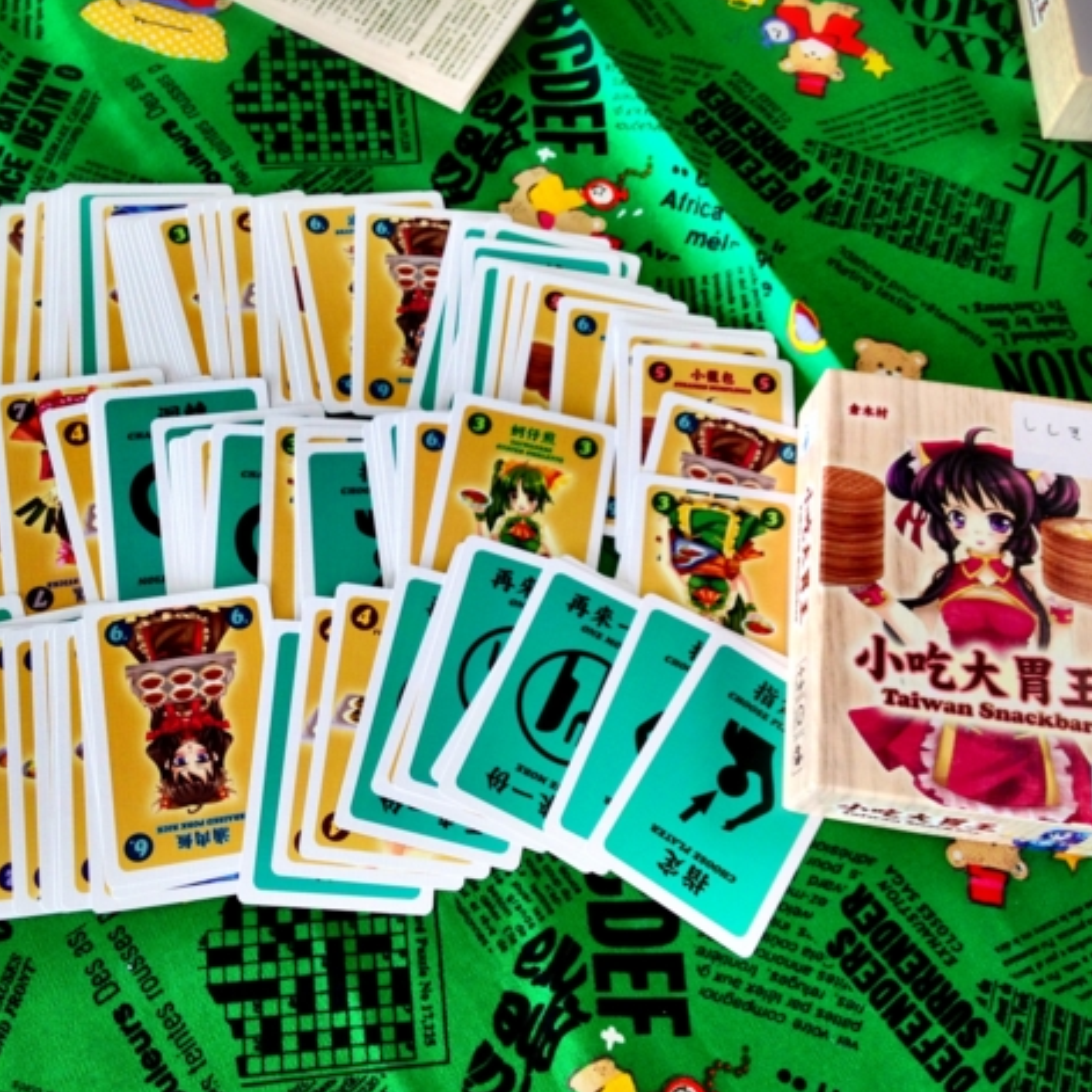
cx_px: 461
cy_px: 549
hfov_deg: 39.9
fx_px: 1499
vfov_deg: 40.0
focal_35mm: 42
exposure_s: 1/60
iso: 50
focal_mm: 4.28
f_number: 2.4
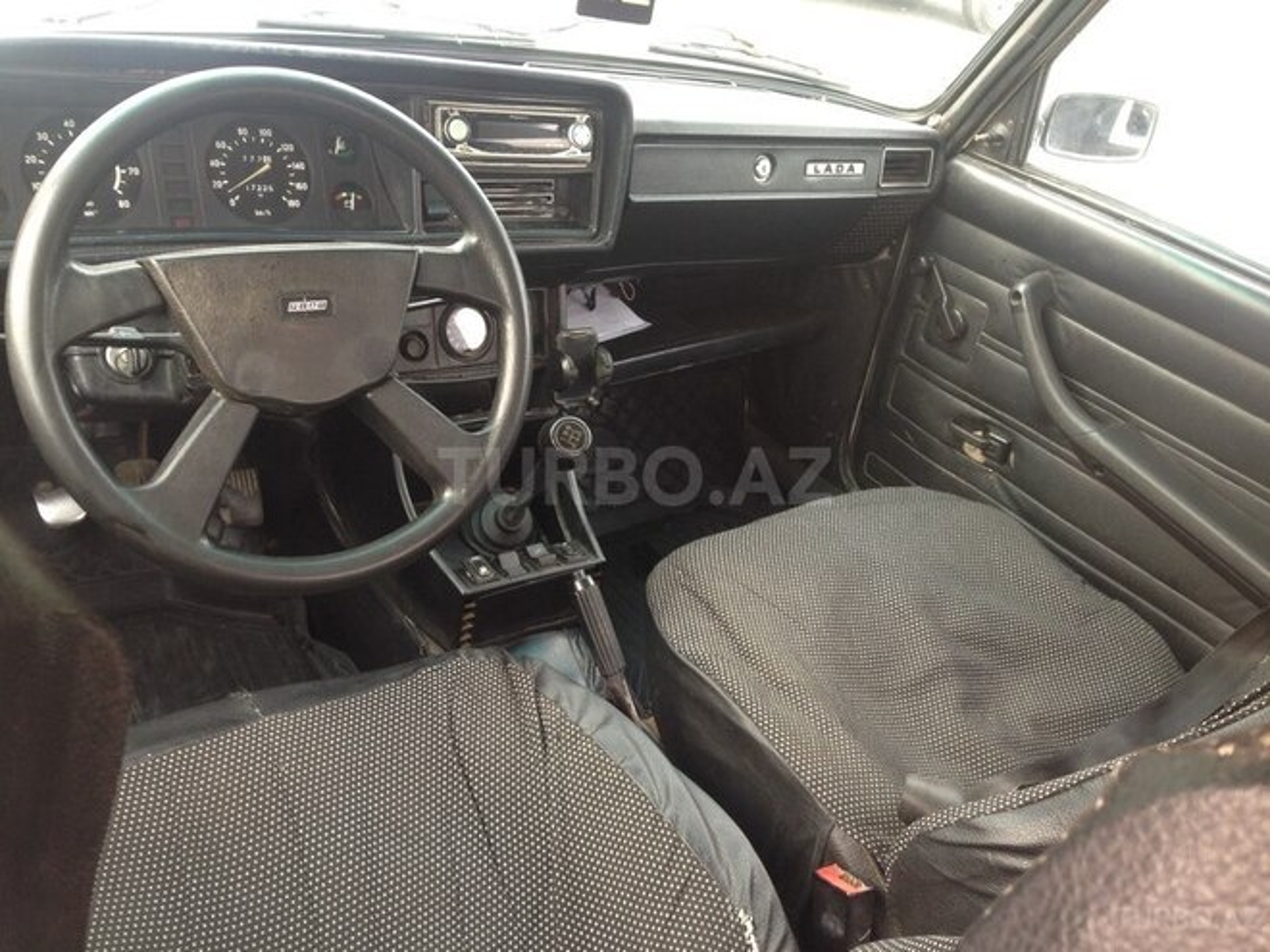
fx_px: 1211
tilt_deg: -30.5
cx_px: 635
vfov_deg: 42.9
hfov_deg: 55.4
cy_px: 476
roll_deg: -12.9
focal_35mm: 33
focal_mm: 4.12
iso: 50
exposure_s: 1/40
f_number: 2.4
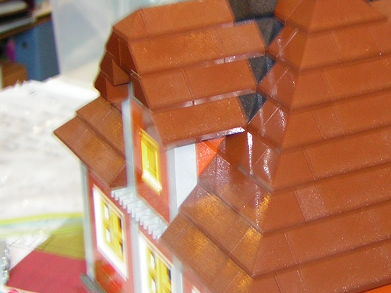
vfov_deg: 13.3
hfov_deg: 17.6
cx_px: 311
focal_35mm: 111
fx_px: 1254
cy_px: 136
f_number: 3.3
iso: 63
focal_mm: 7.6
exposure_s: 1/5.7
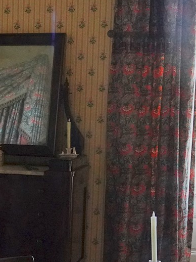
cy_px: 223
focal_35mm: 104
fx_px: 786
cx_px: -48
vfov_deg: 18.7
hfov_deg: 13.8
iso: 8000
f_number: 4
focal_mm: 28
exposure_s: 1/100
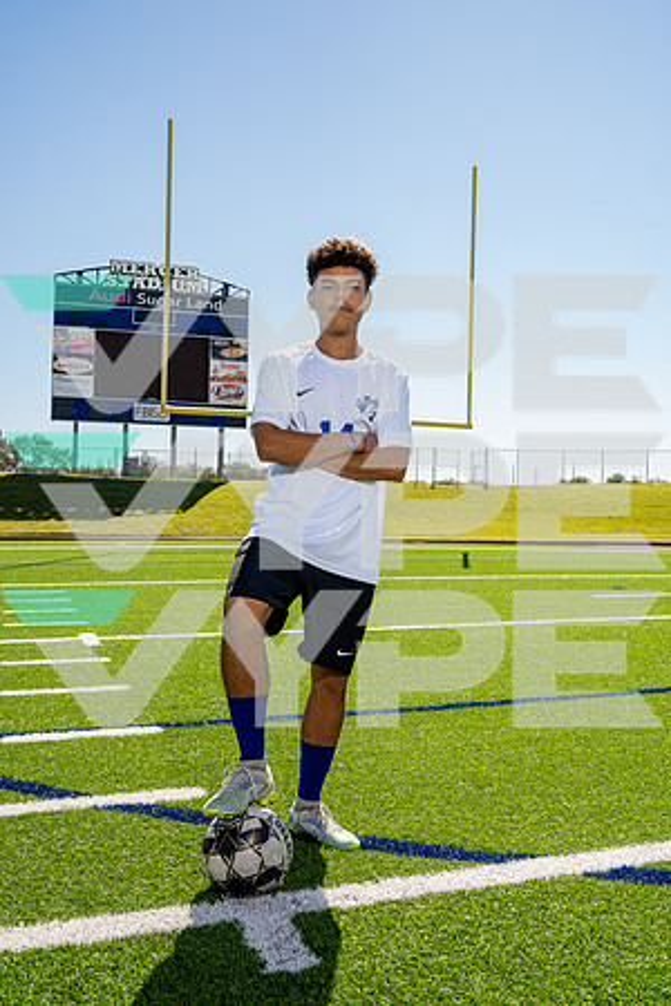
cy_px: 503
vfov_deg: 54.4
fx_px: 978
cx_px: 336
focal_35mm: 35
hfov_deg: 37.9
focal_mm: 35
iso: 80
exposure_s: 1/200
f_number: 6.3
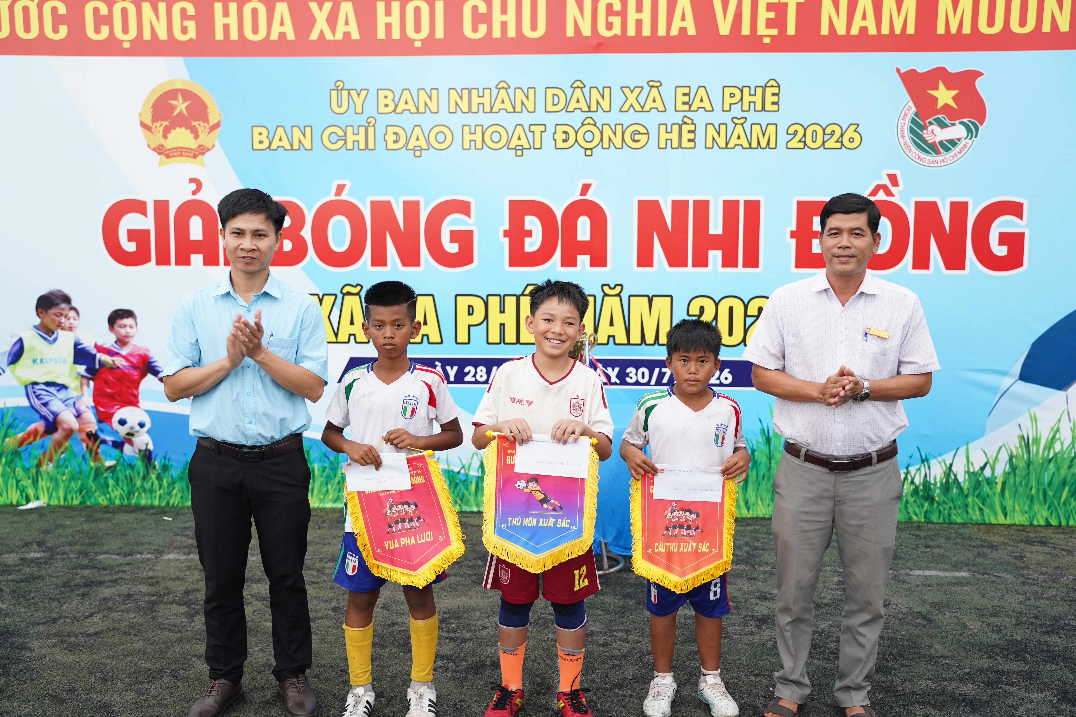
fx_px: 1136
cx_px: 538
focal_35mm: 38
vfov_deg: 35.1
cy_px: 358
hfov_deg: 50.7
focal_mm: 38
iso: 800
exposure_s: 1/160
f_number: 2.8
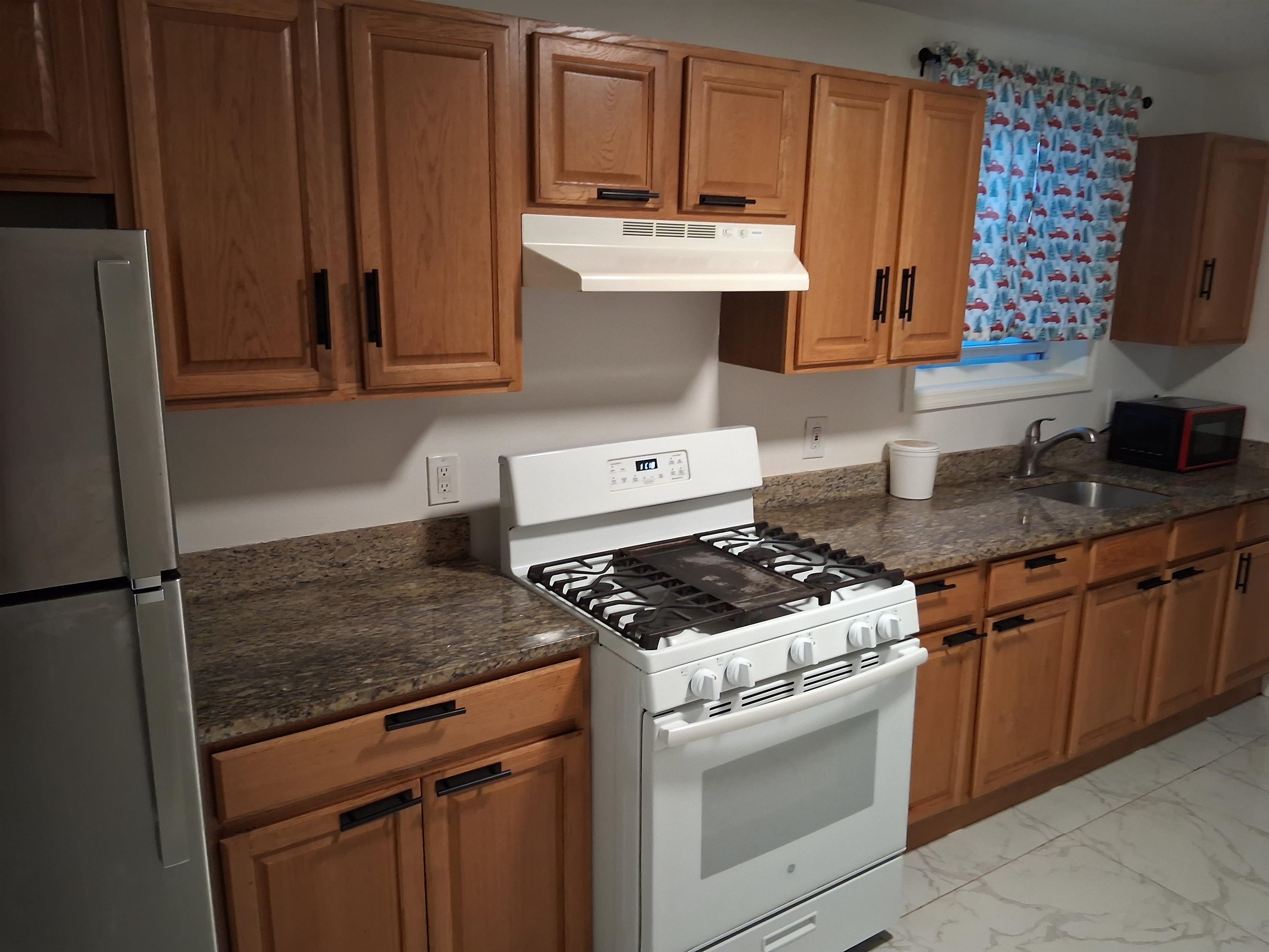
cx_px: 634
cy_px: 476
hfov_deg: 67.3
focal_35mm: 26
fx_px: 953
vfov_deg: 53.1
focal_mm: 3.98
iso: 500
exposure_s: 1/40
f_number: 1.8
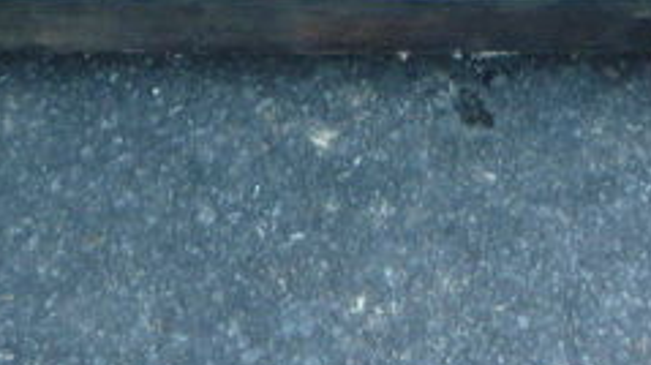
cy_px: -602
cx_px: 155
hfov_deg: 15.6
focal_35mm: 137
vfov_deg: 8.0
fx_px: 2363
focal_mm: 5.2
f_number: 3.3
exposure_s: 1/30
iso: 125
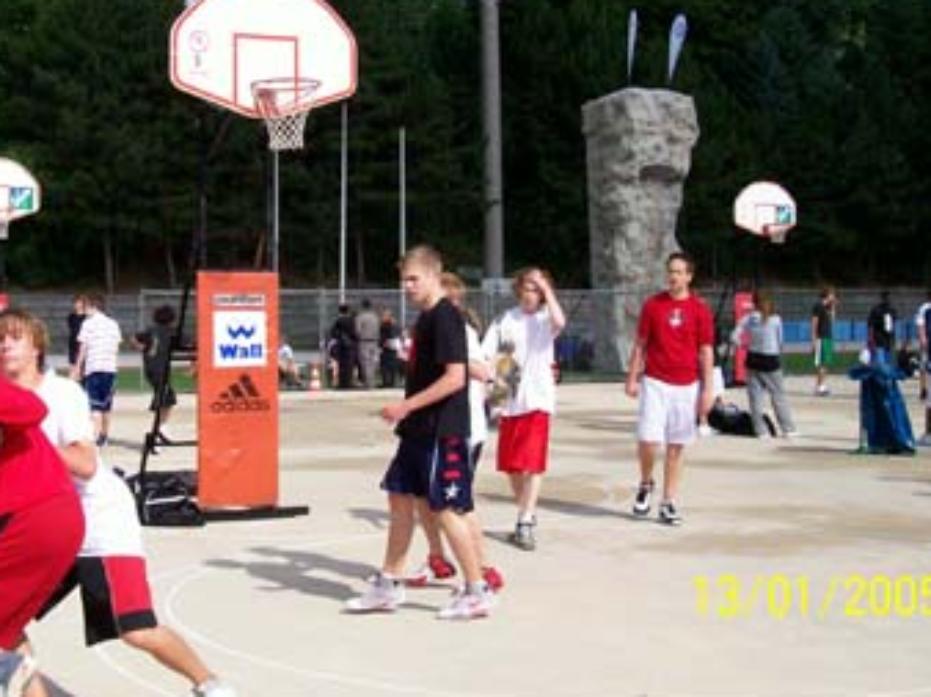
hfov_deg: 34.3
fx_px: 1505
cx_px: 386
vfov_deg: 26.0
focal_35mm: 56
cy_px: 253
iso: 80
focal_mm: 7
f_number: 5.6
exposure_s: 1/448
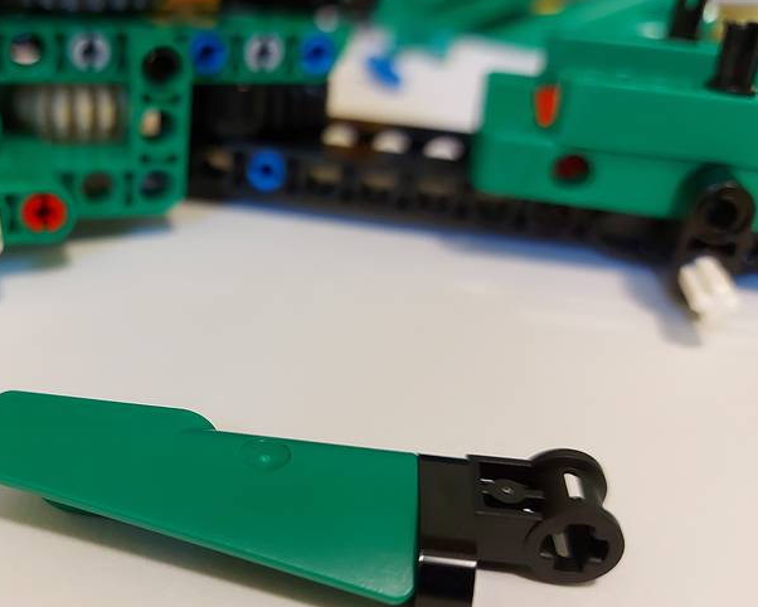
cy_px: 337
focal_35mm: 35
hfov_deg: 49.6
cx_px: 195
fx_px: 785
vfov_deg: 42.2
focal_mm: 5.23
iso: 320
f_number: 1.8
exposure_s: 1/33
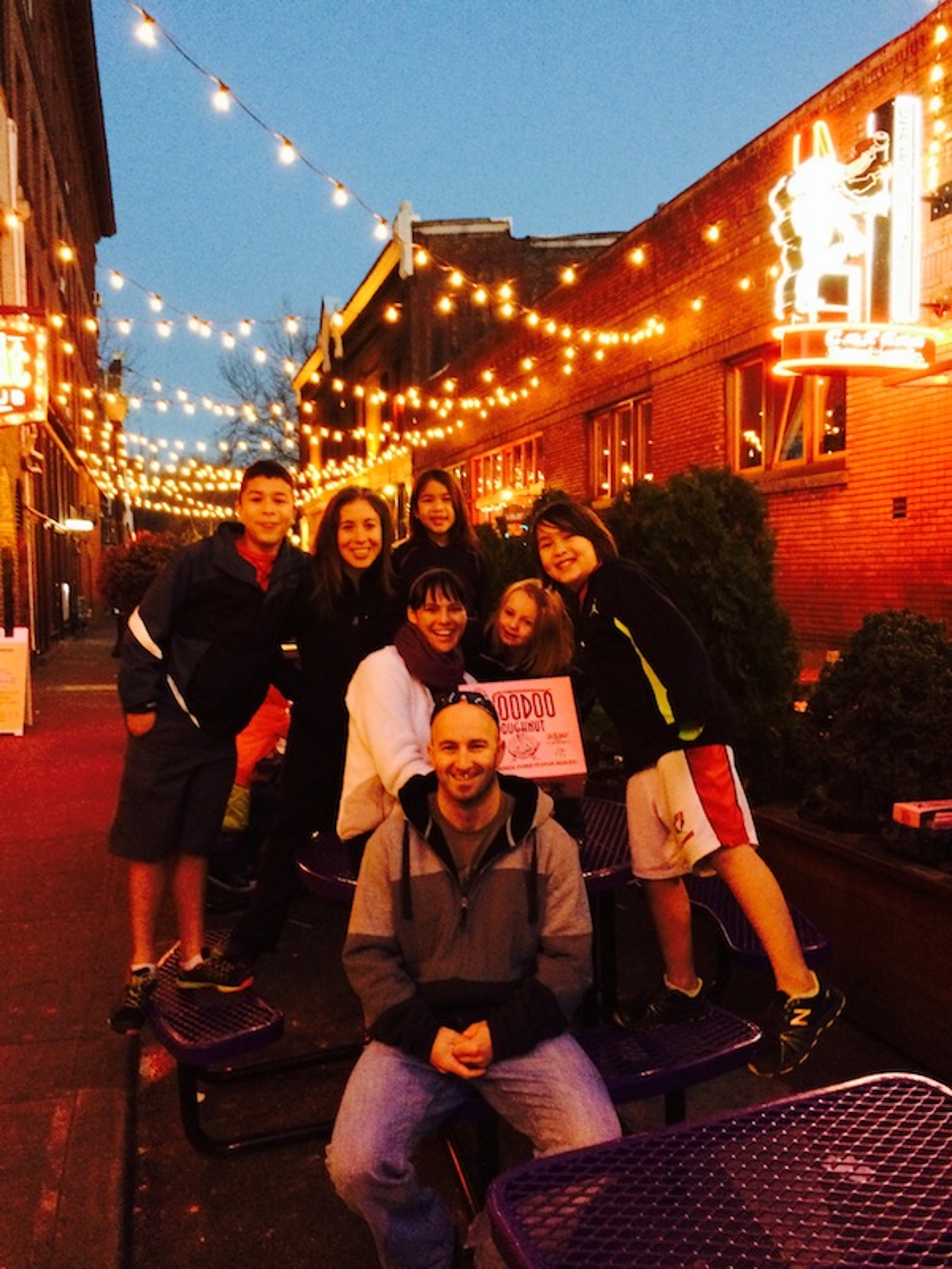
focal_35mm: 30
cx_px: 476
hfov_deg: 46.8
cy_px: 634
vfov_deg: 60.0
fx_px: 1100
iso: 400
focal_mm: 4.12
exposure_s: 1/15
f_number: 2.2
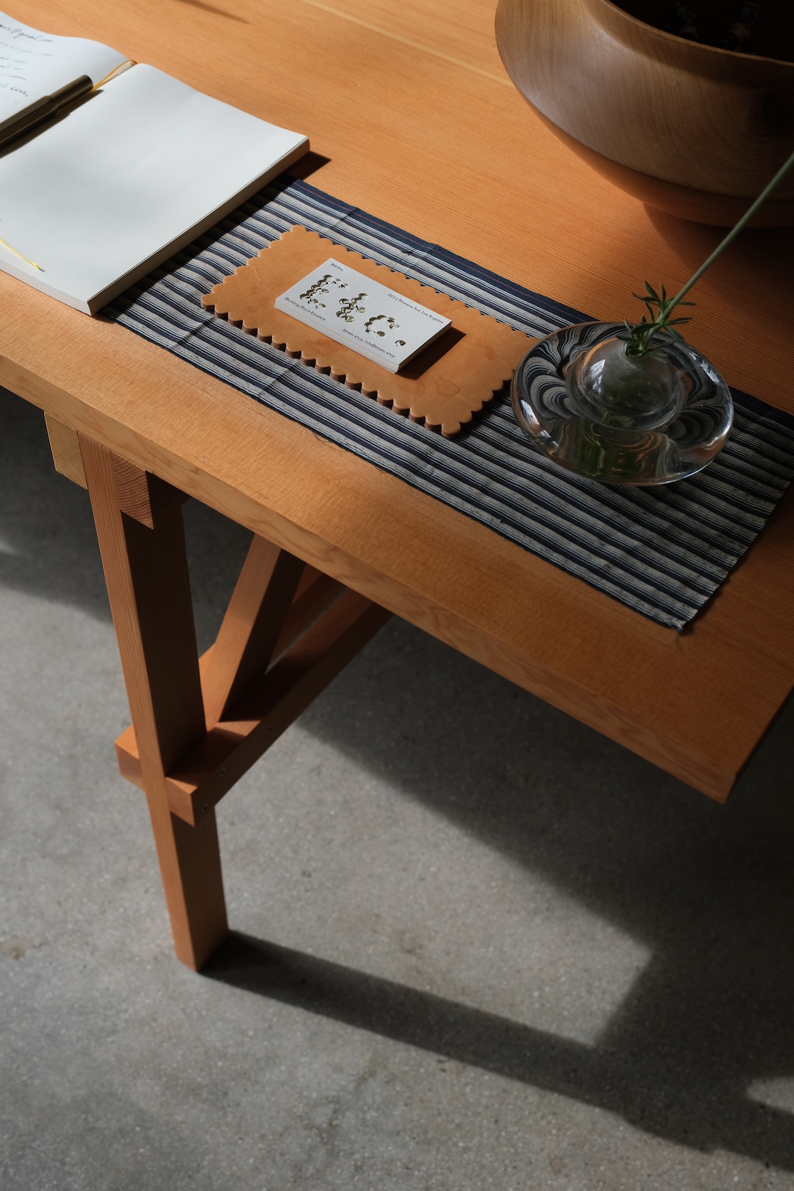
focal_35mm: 39
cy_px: 596
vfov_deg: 49.6
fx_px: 1290
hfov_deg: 34.2
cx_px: 397
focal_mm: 25.7
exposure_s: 1/320
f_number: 4.5
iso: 320
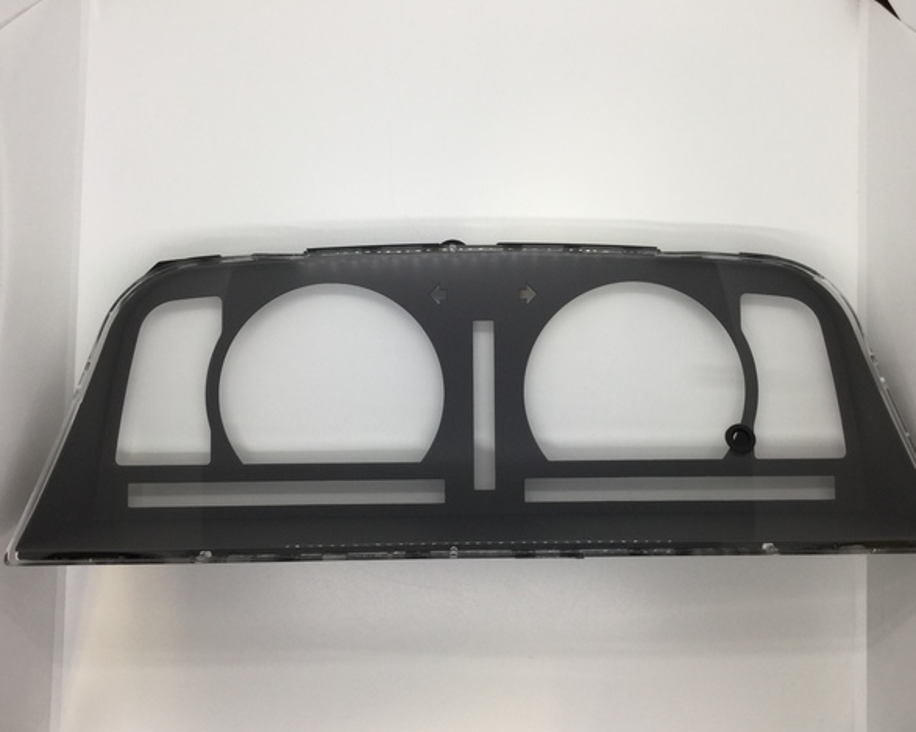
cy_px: 371
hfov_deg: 54.2
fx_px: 894
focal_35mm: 33
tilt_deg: -88.2
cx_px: 481
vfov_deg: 44.5
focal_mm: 3.3
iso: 25
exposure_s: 1/60
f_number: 2.4
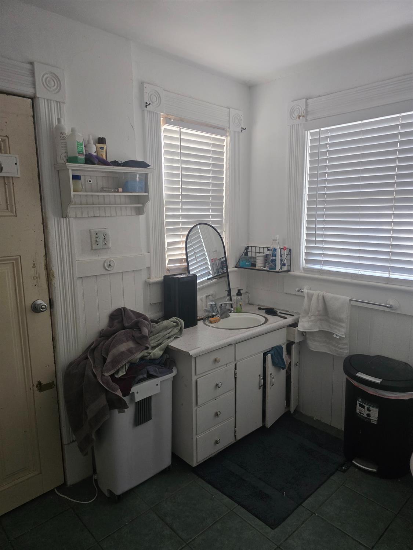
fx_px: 366
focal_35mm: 23
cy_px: 275
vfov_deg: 73.9
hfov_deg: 58.9
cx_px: 206
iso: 640
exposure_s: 1/120
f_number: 1.7
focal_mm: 6.3
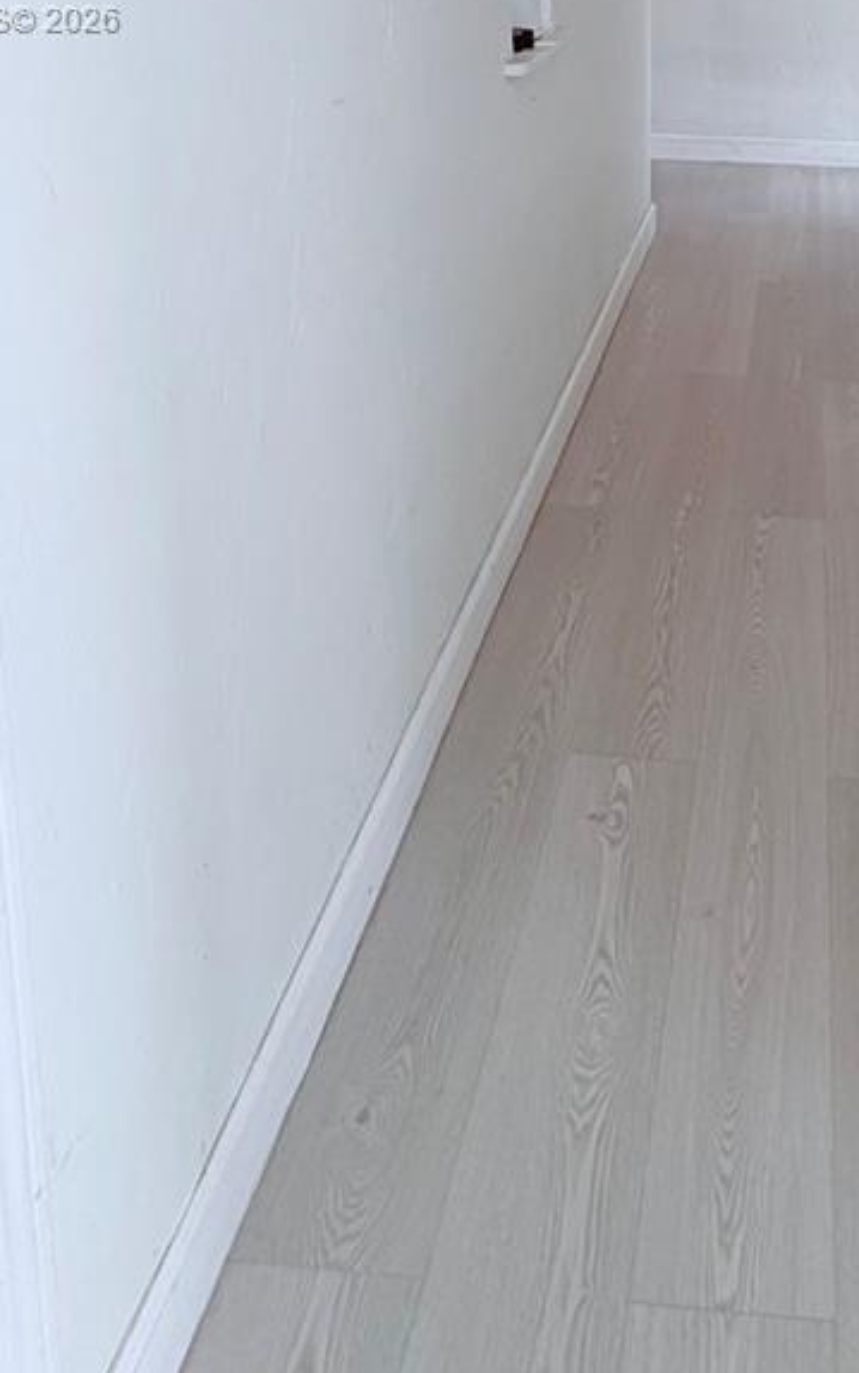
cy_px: 22
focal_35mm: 31
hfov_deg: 38.2
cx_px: 751
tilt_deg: -8.9
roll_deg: -0.5
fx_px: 1161
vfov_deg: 50.4
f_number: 2.2
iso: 160
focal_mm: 2.22
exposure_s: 1/120
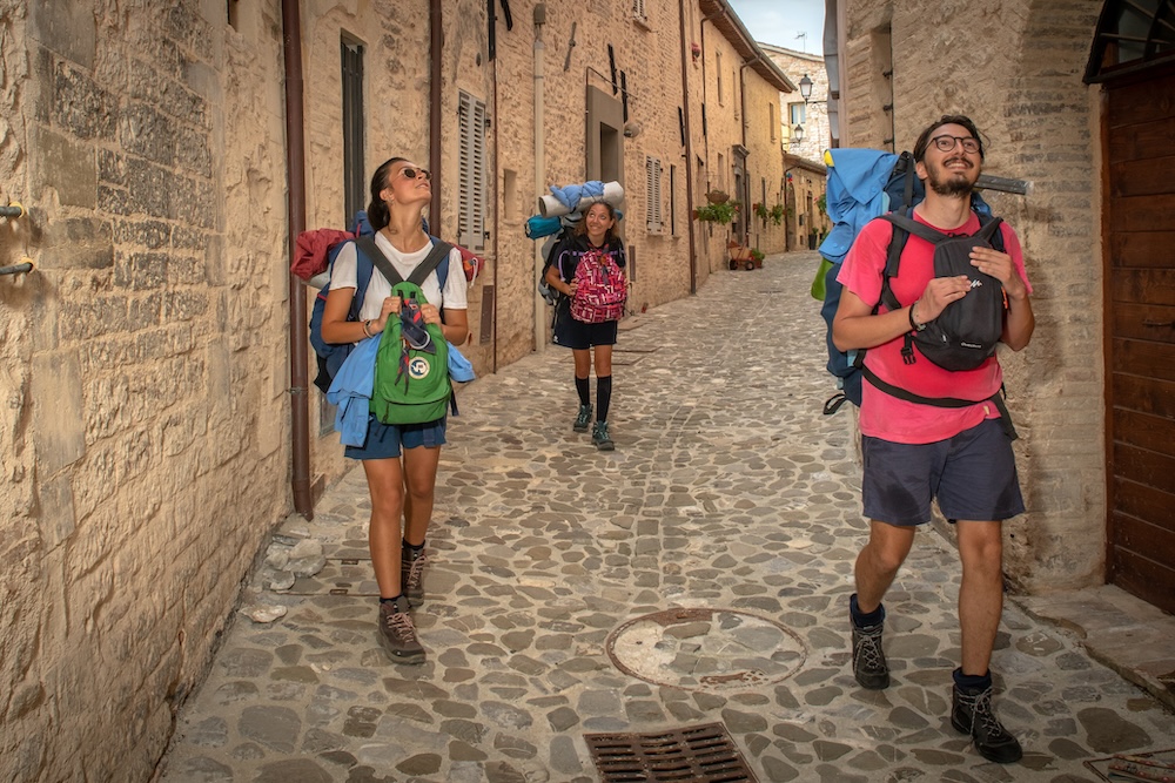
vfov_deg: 53.1
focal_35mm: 24
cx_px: 588
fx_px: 783
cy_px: 392
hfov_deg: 73.7
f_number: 10
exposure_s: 1/250
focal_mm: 24
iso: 400
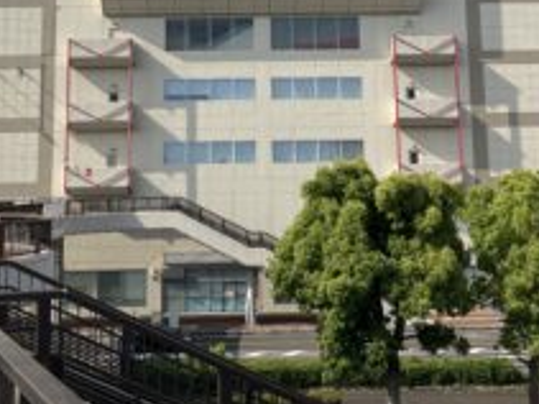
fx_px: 825
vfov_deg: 26.8
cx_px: 245
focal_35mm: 53
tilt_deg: +8.6
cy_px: 61
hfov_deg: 36.2
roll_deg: +0.2
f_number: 1.8
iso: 32
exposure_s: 1/2208
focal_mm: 3.99
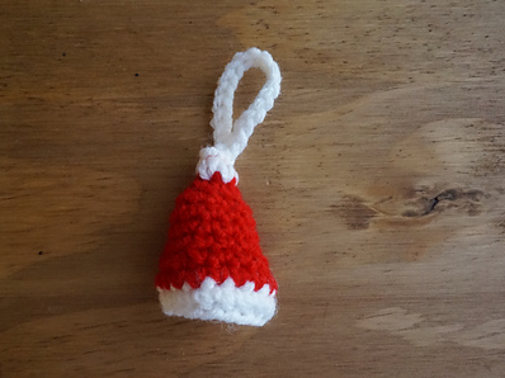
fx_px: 423
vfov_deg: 48.2
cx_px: 247
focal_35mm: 29
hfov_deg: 61.7
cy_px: 192
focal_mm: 16
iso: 3200
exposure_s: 1/125
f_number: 22
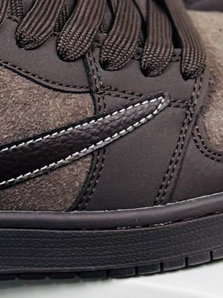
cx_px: -56
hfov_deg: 5.8
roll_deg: +2.8
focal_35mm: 256
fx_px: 2199
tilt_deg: -27.6
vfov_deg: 7.7
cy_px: 25
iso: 64
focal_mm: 6.76
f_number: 1.78
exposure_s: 1/100
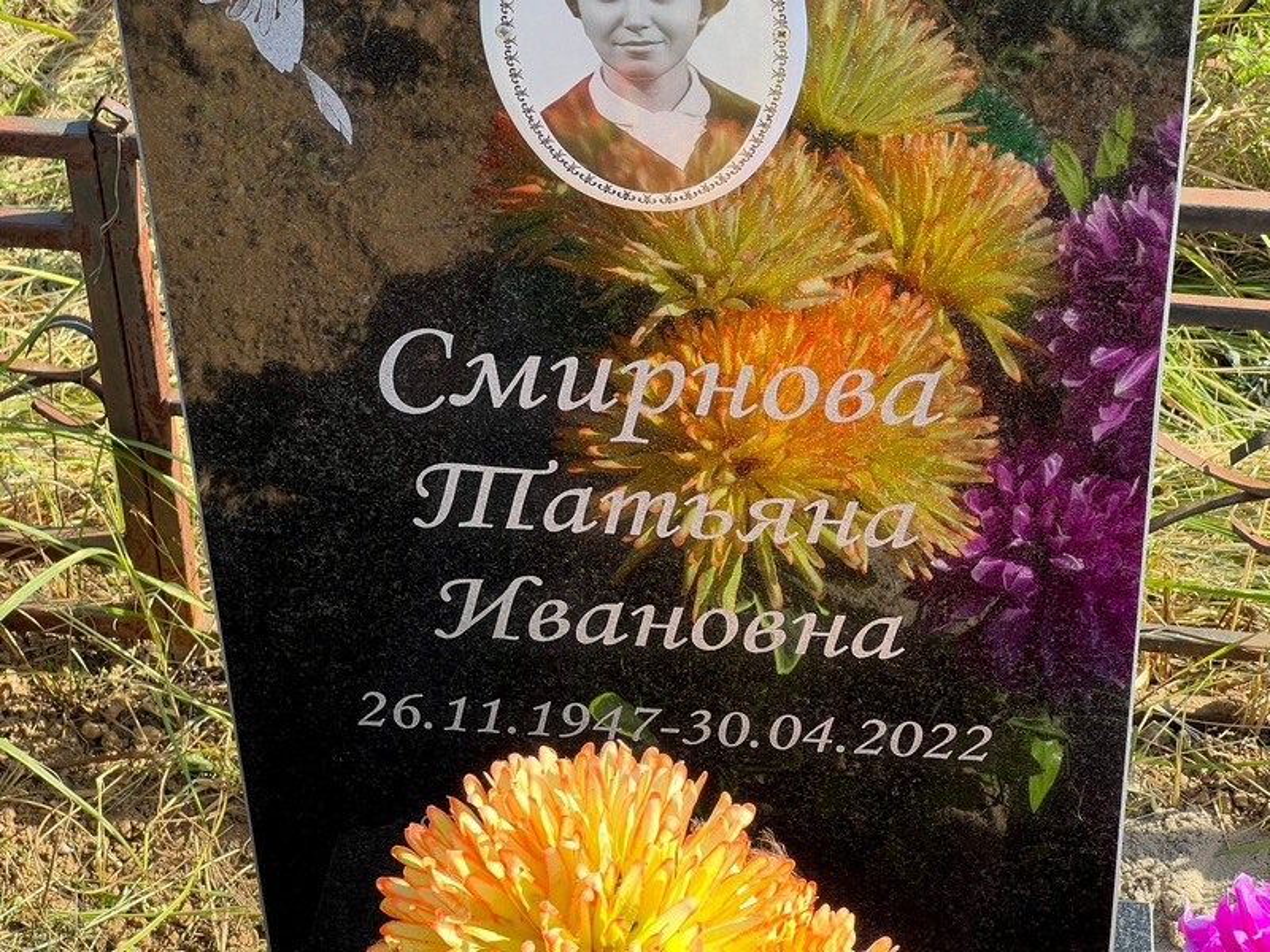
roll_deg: +2.5
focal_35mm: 77
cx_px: 635
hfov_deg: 25.3
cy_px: 476
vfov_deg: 19.1
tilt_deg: -37.3
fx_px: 2825
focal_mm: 9
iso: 25
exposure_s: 1/155
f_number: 2.8
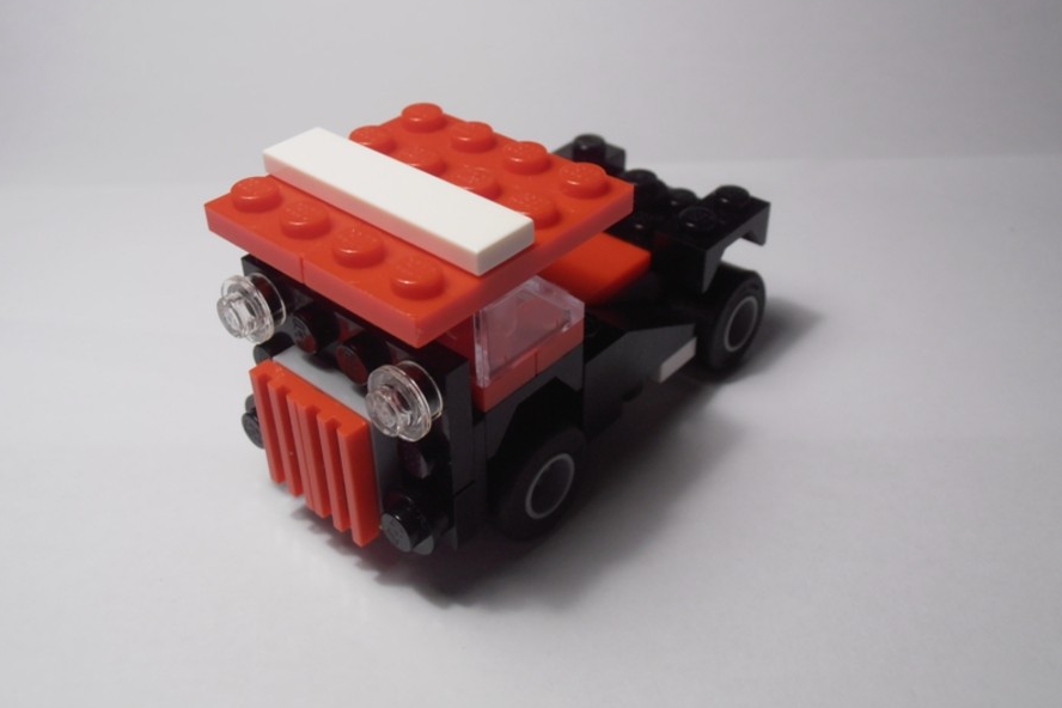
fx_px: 1150
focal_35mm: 39
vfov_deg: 34.2
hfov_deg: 49.6
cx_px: 526
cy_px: 310
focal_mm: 6.61
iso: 80
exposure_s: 1/60
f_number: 3.9
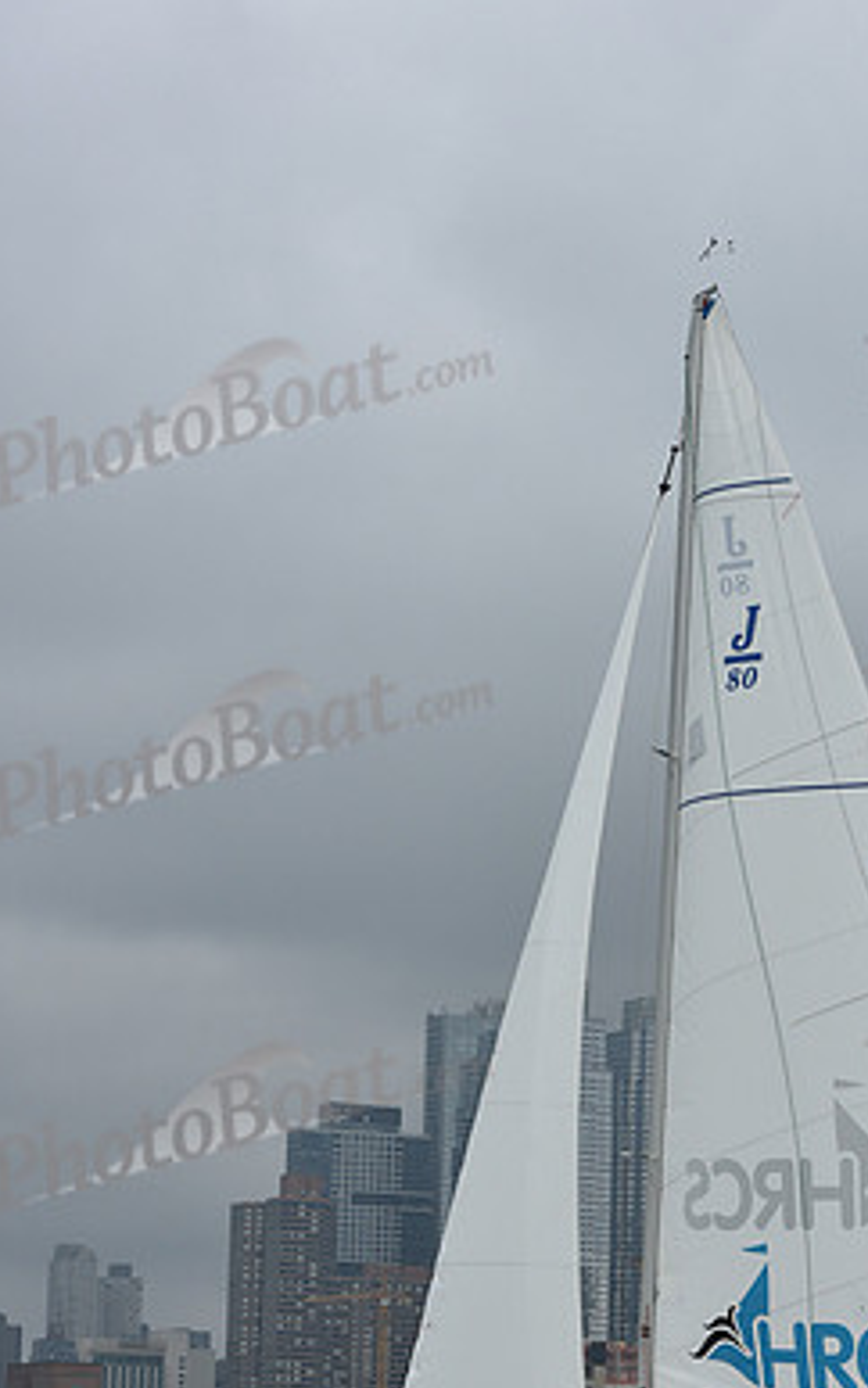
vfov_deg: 19.4
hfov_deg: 12.2
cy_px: 882
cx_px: 680
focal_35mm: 107
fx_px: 4048
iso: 400
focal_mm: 70
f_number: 9
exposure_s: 1/800
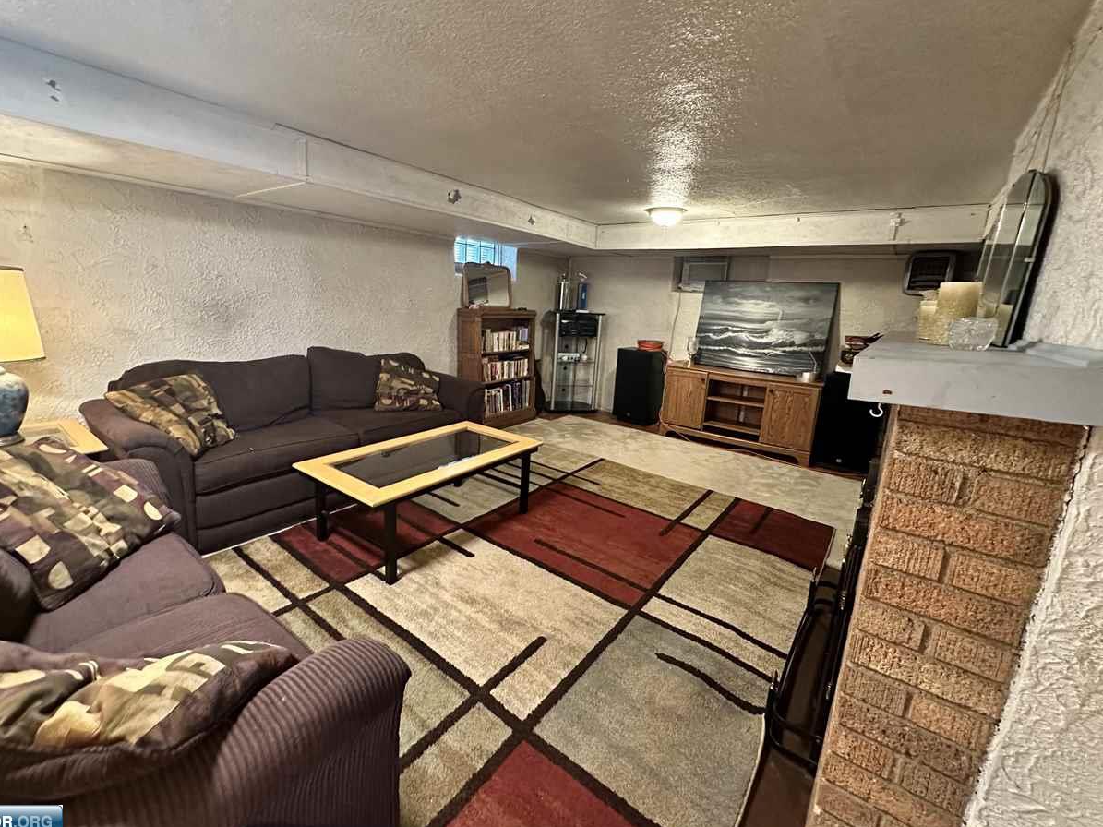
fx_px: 478
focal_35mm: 15
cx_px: 528
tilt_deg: -11.3
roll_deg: -3.3
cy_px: 396
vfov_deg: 81.7
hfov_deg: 98.1
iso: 1250
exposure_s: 1/60
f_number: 2.2
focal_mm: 2.22
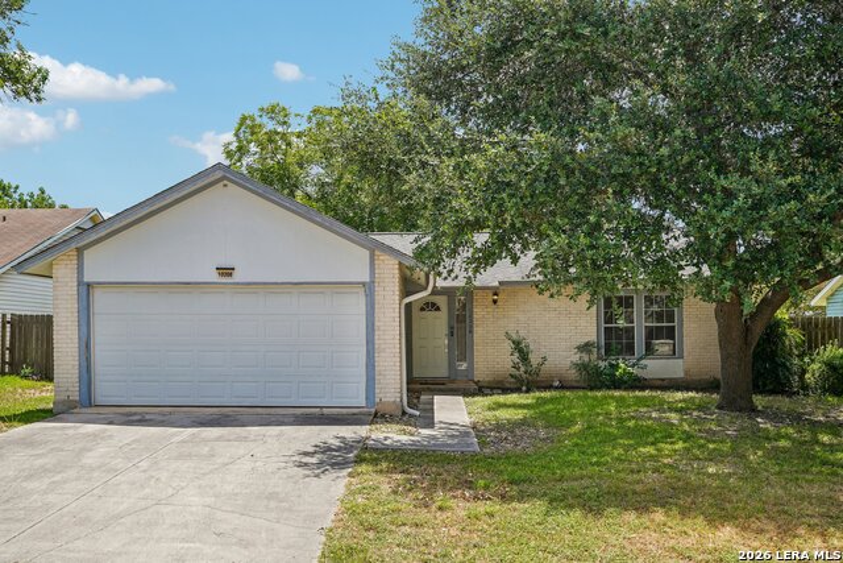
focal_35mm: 32
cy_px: 282
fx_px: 761
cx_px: 422
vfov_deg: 40.6
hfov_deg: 58.0
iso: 100
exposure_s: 1/125
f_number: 8
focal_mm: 32.5
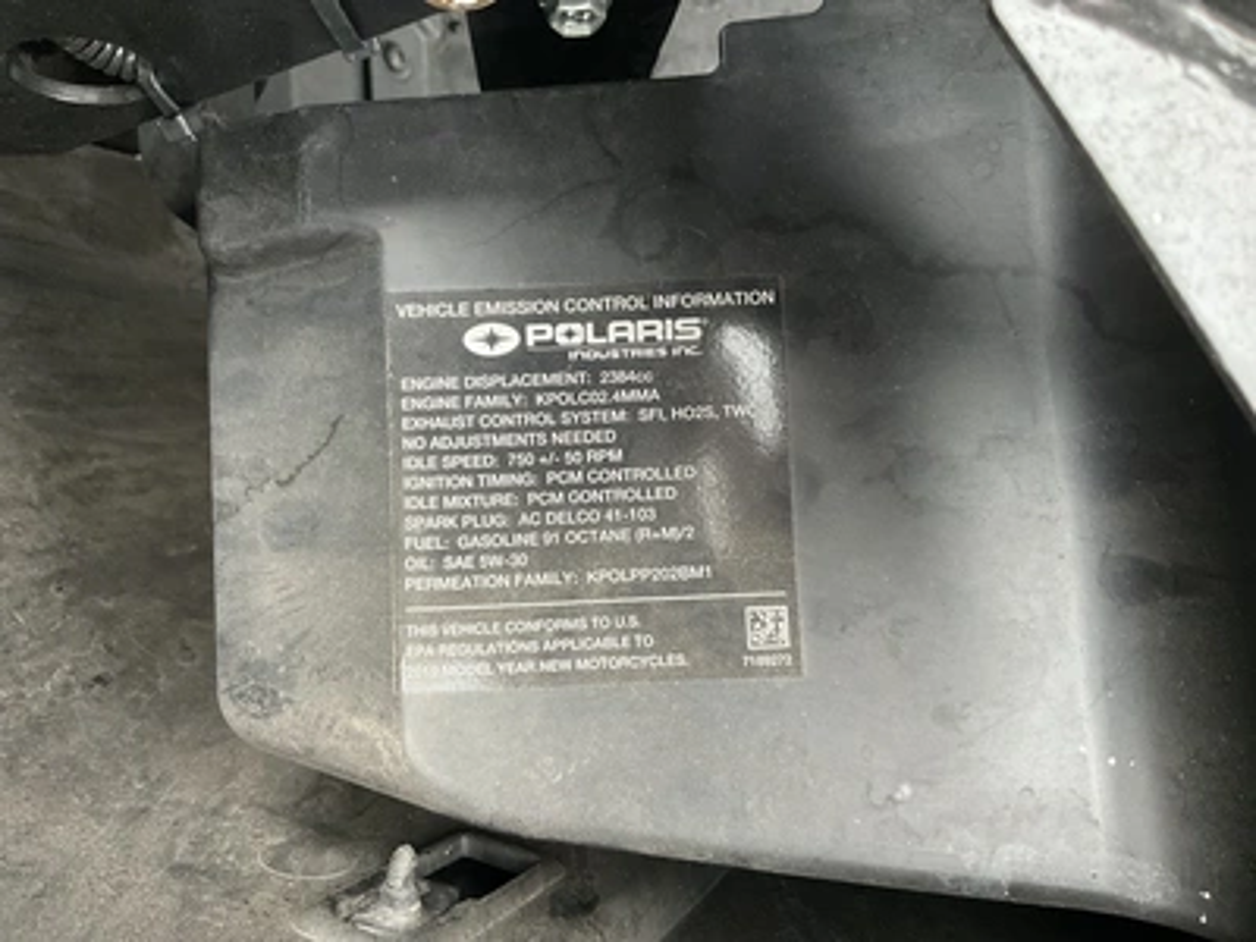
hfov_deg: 61.7
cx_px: 628
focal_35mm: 29
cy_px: 471
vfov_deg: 48.2
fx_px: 1052
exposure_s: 1/60
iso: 200
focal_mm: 3
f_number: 1.8
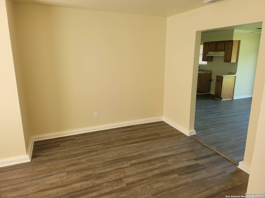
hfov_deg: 67.3
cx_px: 132
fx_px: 199
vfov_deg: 53.1
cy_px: 99
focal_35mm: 26
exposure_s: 1/120
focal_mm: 5
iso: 160
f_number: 1.8
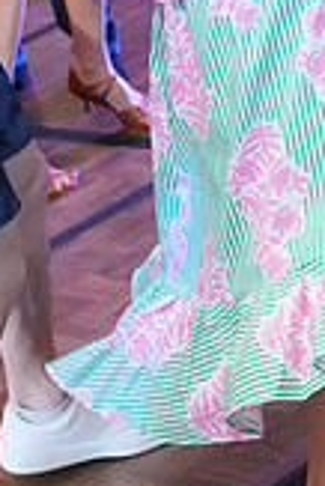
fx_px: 2594
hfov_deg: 7.2
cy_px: -131
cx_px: 49
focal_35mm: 192
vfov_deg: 10.5
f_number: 4
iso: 12800
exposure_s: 1/400
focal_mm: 54
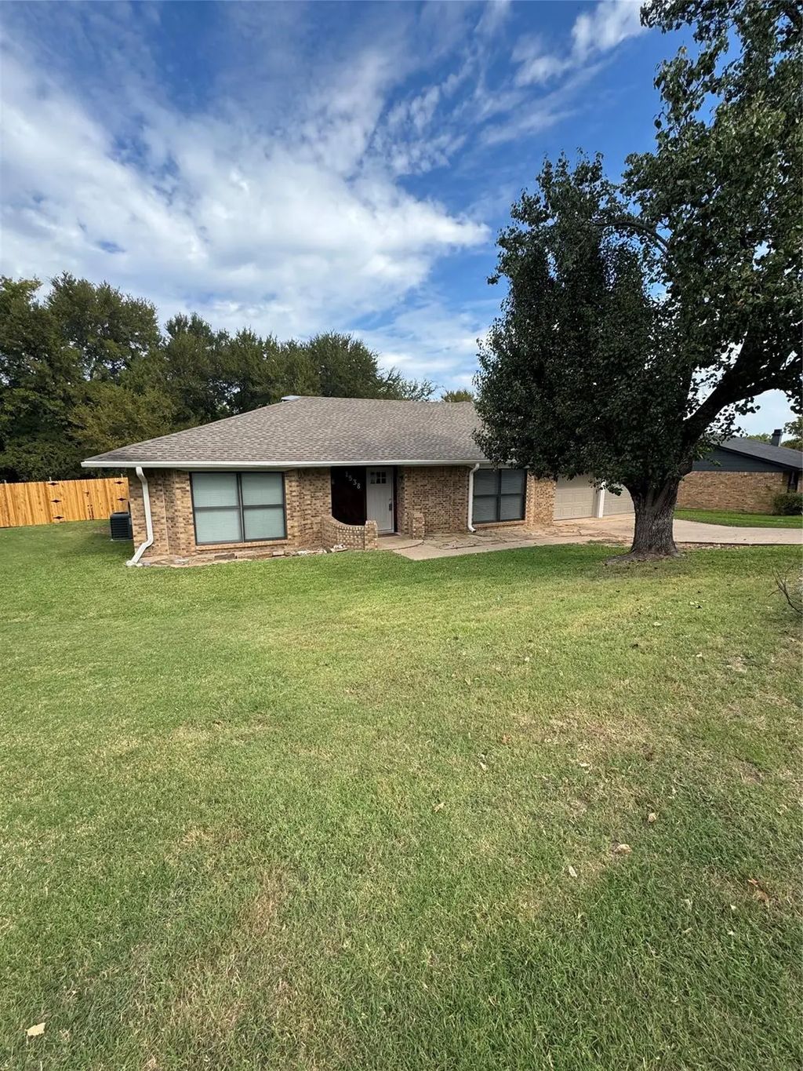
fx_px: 433
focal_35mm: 14
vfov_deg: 102.1
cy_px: 536
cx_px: 402
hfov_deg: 85.7
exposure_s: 1/980
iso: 50
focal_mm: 2.22
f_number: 2.2
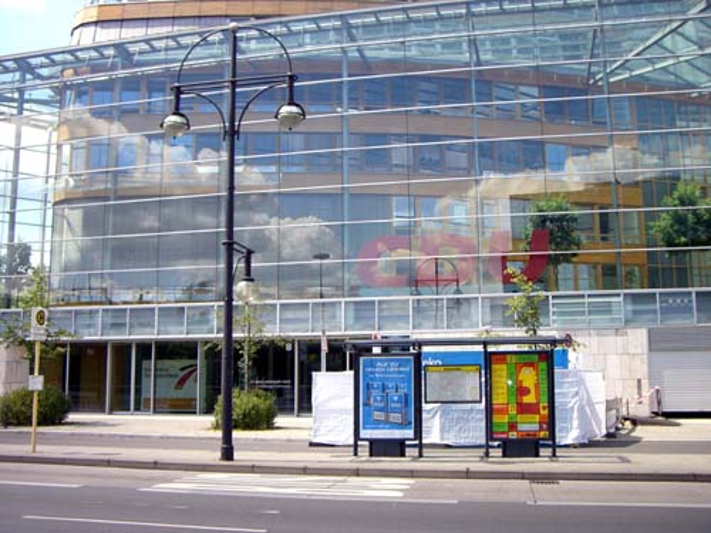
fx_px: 781
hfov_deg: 49.0
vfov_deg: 37.7
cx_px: 356
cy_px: 266
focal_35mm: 38
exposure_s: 1/400
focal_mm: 6.2
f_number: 2.7
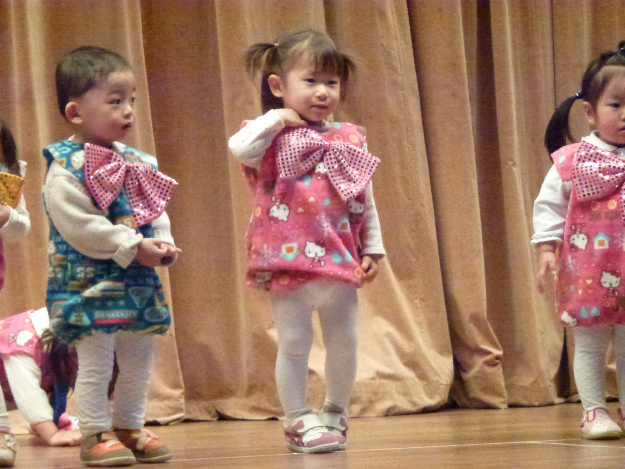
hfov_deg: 8.5
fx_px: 4189
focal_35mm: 232
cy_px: 234
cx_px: 312
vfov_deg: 6.4
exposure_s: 1/60
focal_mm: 41.5
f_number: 5.6
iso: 1600
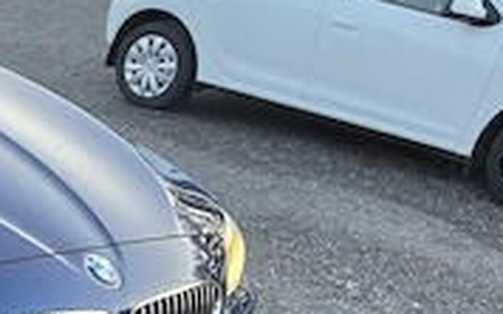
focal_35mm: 82
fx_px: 1123
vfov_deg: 15.6
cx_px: -285
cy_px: 306
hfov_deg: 20.8
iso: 32
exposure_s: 1/50
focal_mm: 6.5
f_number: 1.4
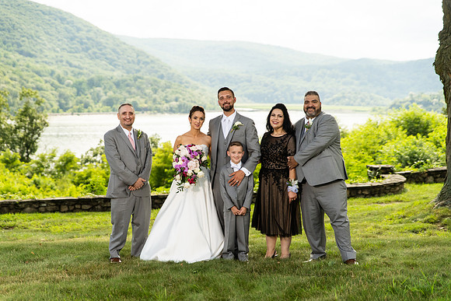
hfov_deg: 28.8
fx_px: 877
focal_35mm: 70
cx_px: 226
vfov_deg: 19.5
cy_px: 150
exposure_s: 1/4000
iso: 1000
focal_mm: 70
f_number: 2.8
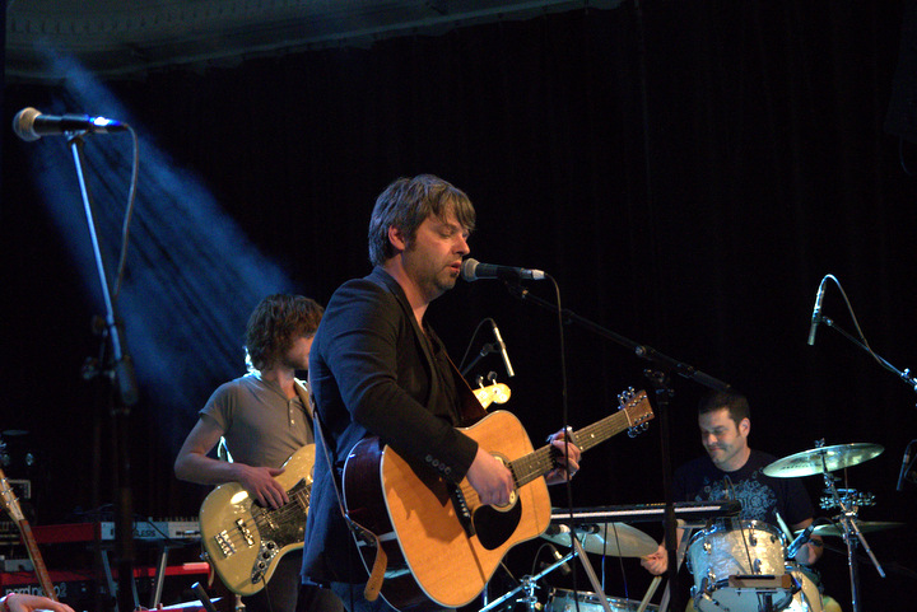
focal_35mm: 75
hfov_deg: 27.0
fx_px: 1911
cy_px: 306
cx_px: 458
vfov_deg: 18.2
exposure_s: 1/80
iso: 3200
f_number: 2.8
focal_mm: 50
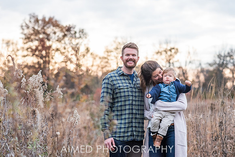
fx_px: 608
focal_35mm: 93
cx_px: 127
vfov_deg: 14.7
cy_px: 72
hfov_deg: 21.9
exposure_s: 1/200
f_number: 3.5
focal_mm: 85
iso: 1600
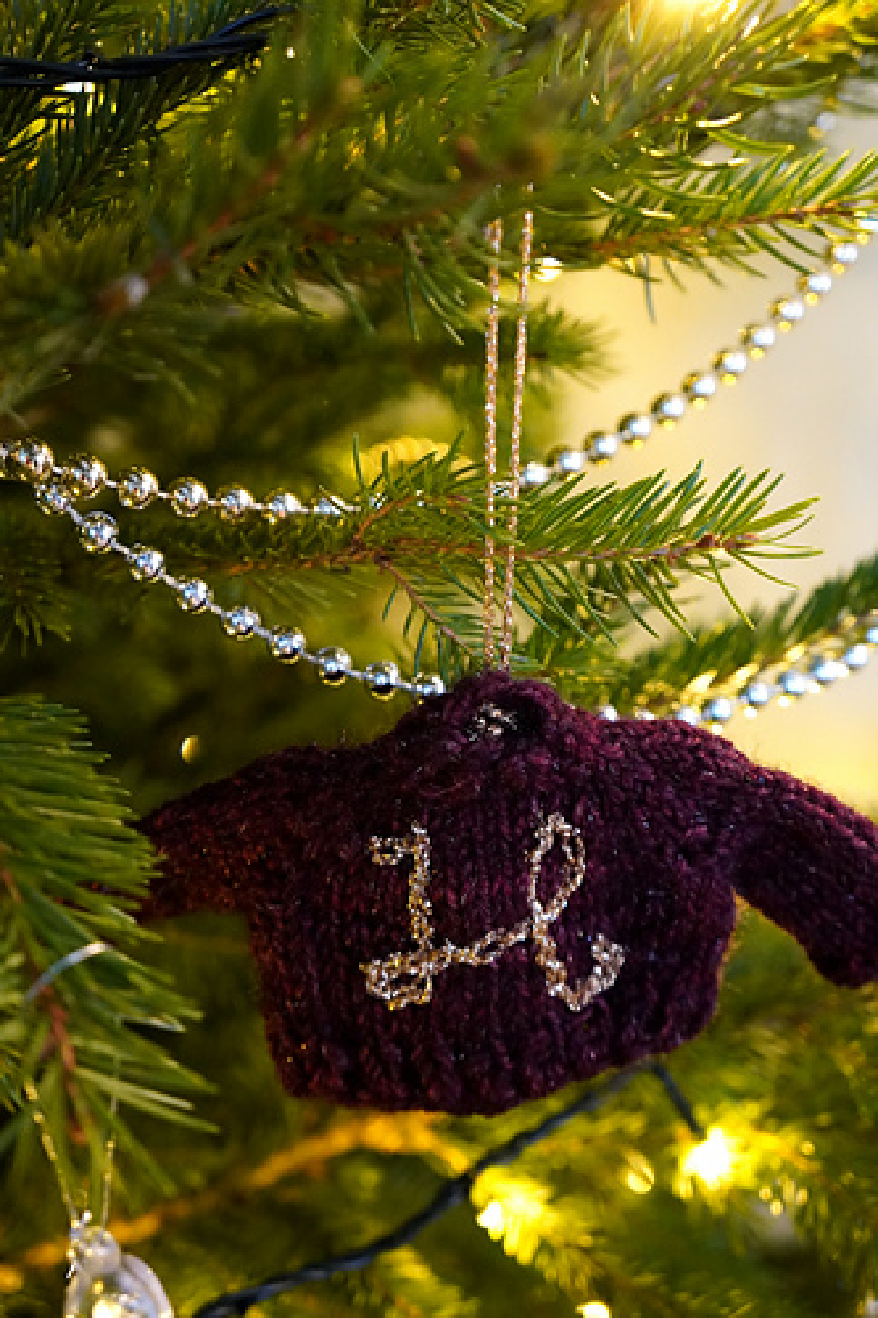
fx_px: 1537
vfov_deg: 46.4
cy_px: 659
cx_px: 439
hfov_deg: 31.9
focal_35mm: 42
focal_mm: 28
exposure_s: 1/30
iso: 6400
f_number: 4
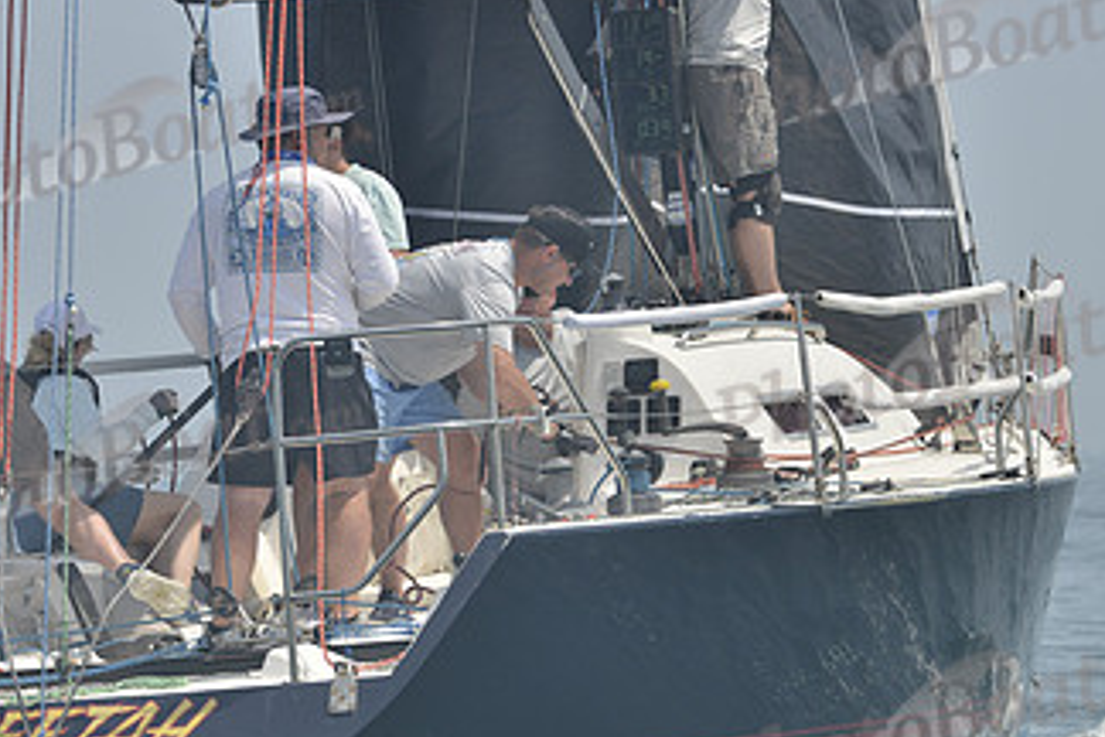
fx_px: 10988
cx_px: 542
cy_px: 592
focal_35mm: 358
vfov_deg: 3.8
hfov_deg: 5.8
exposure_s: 1/1000
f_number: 8
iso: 280
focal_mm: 200
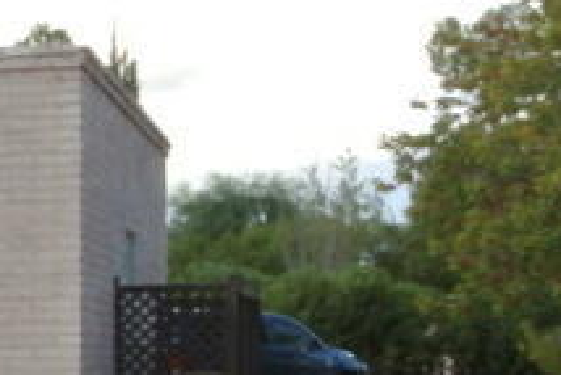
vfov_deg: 10.4
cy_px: 409
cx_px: -419
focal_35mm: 131
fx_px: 2043
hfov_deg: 14.0
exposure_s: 1/60
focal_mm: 13.1
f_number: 4
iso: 640
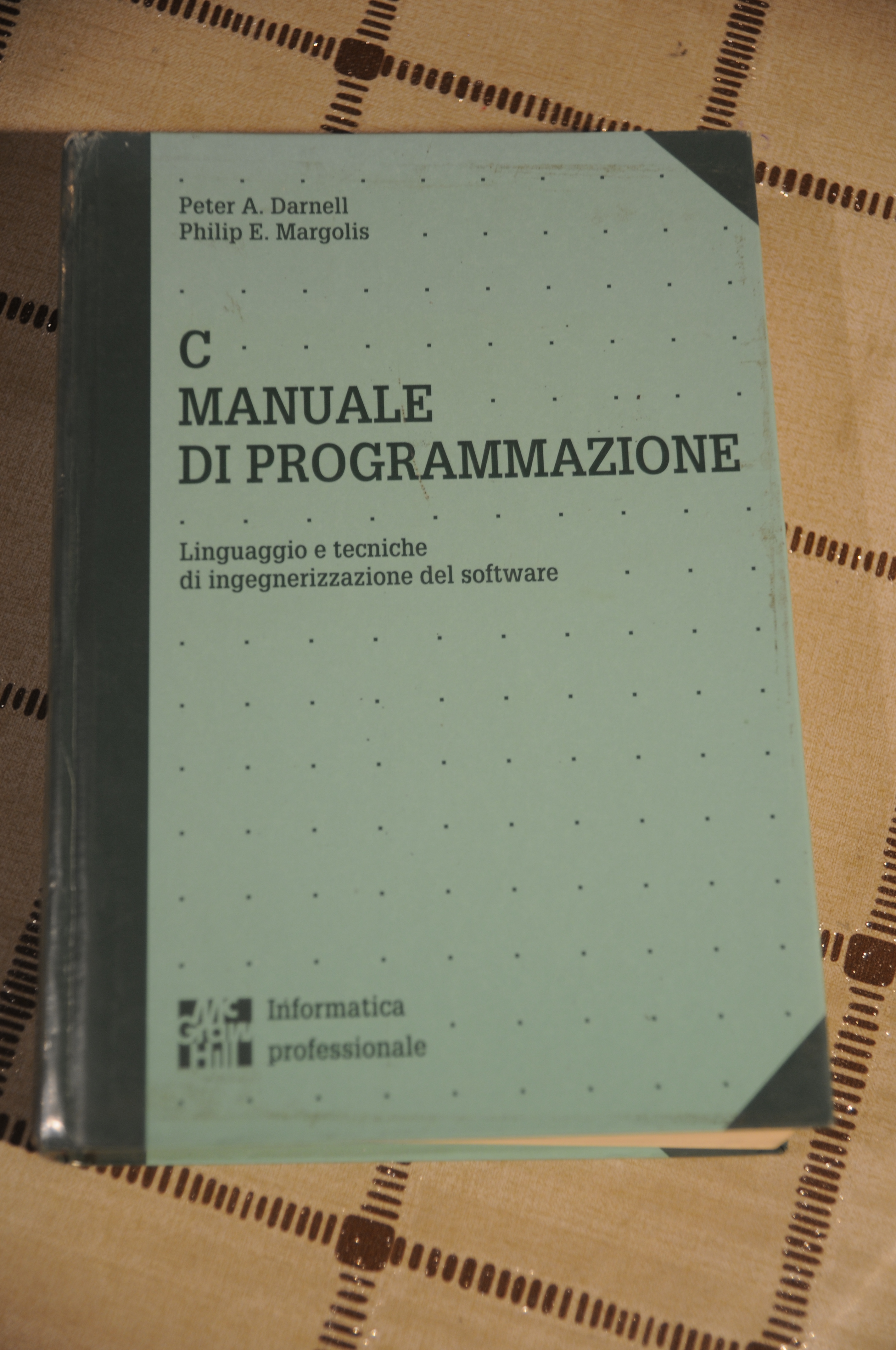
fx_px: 2133
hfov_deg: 23.7
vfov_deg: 35.1
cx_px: 448
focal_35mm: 57
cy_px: 675
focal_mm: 38
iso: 200
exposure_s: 1/13
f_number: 2.8
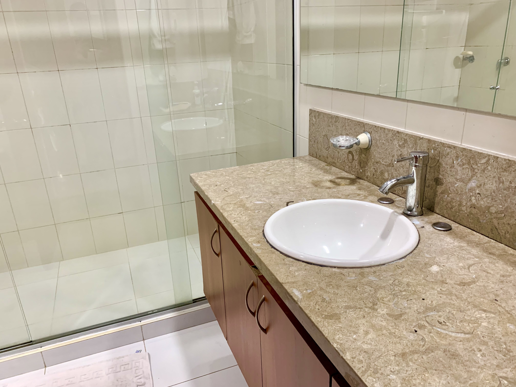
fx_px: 388
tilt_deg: -20.3
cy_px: 194
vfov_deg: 53.1
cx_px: 258
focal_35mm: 26
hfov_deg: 67.3
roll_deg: +2.5
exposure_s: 1/60
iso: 160
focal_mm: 4.25
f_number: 1.8
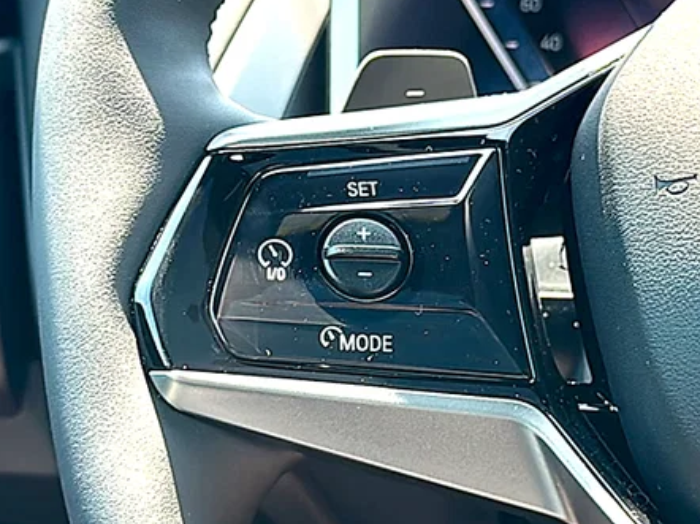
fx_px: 1314
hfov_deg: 29.8
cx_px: 402
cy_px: 234
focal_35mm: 65
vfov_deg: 22.6
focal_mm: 6.86
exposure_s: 1/276
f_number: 1.78
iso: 80
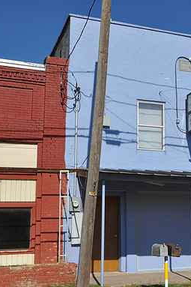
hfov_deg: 23.0
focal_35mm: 57
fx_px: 452
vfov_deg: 35.2
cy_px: 144
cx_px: 184
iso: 200
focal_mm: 25
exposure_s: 1/400
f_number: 10
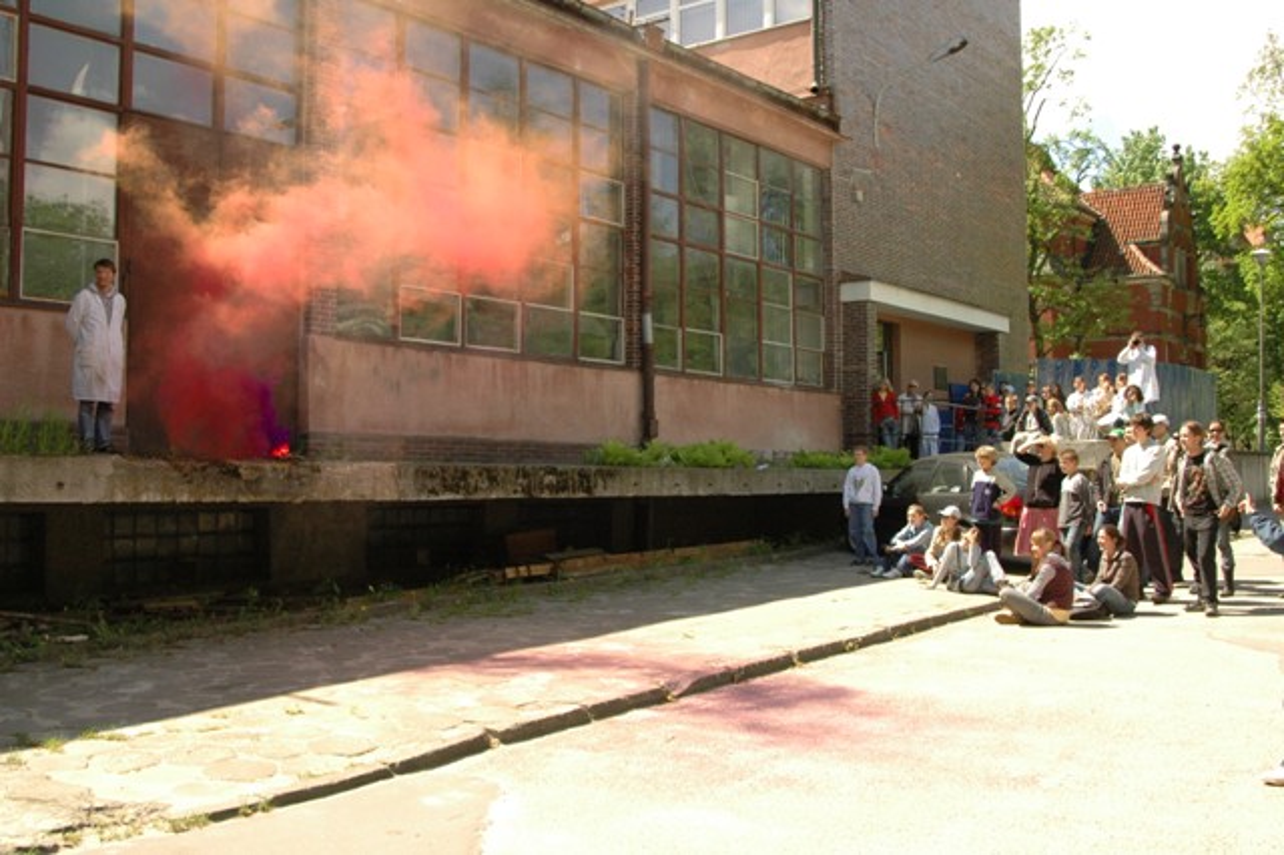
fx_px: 1283
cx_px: 642
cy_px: 428
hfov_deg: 53.2
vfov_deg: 36.8
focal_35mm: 36
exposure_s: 1/320
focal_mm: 24
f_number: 9
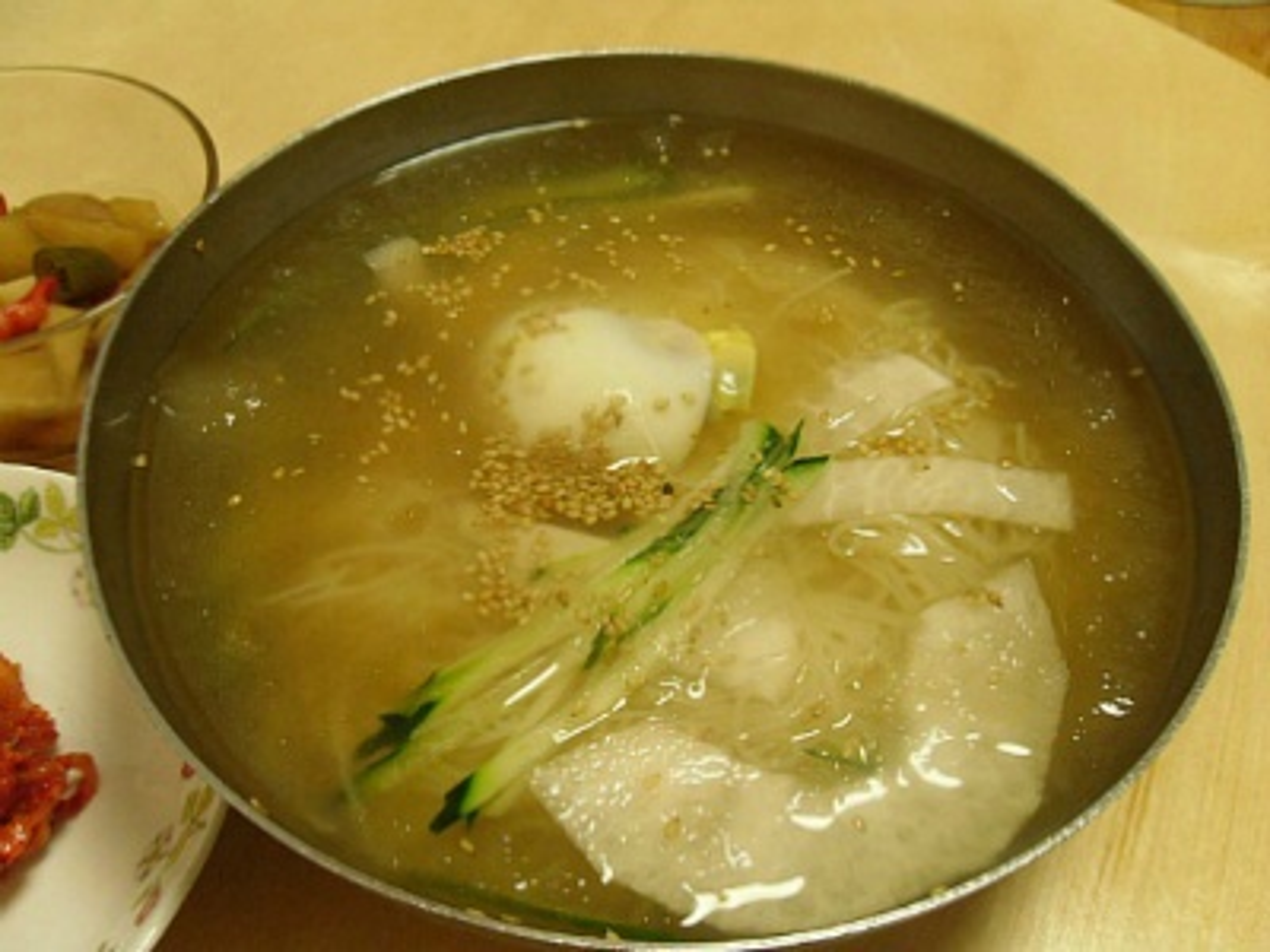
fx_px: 1284
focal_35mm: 35
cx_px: 635
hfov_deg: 52.6
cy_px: 476
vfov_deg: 40.7
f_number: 3.5
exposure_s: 1/25
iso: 400
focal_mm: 6.3
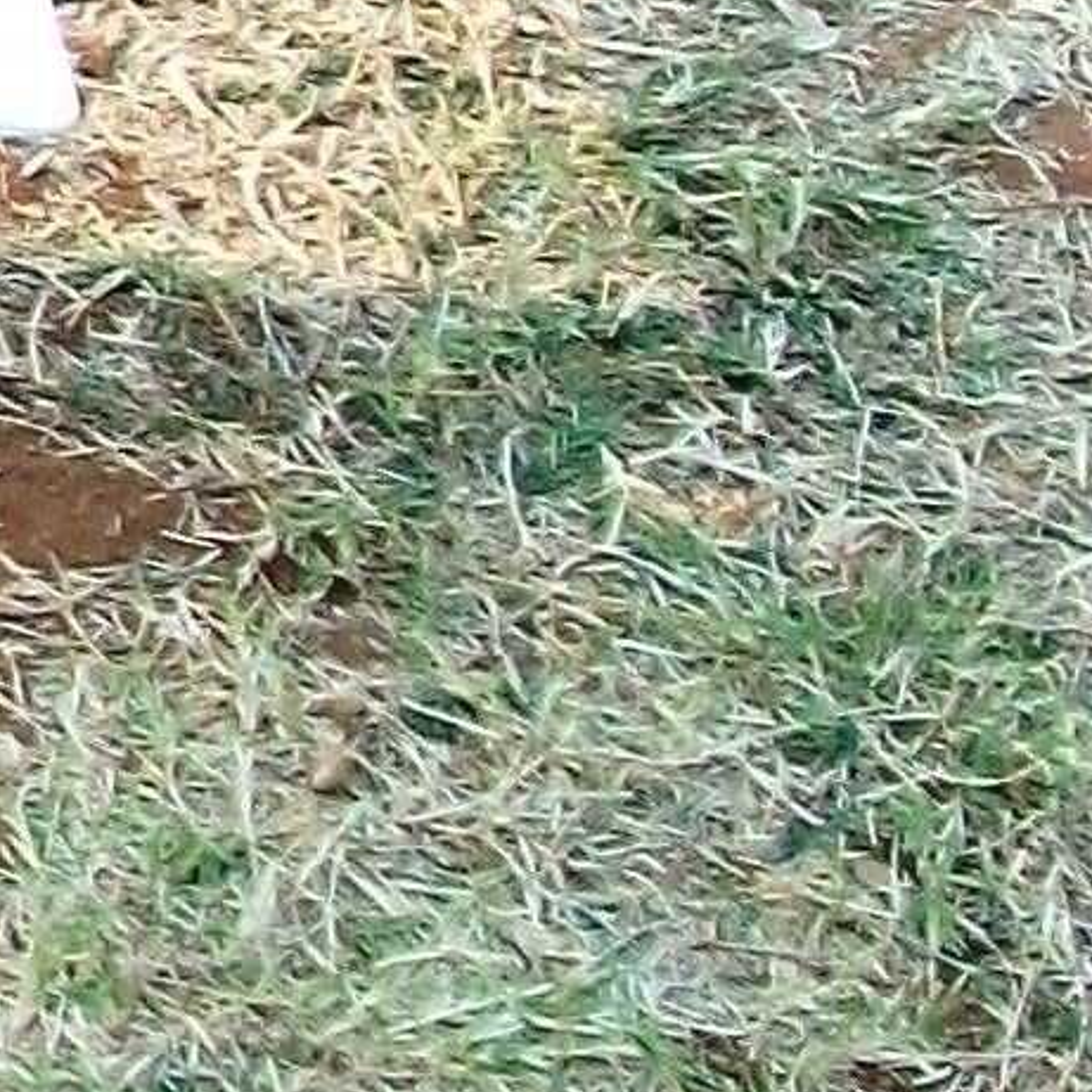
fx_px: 8030
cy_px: -561
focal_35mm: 225
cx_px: -2866
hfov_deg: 6.6
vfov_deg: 7.6
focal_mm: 5.7
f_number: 2.9
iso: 80
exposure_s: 1/320
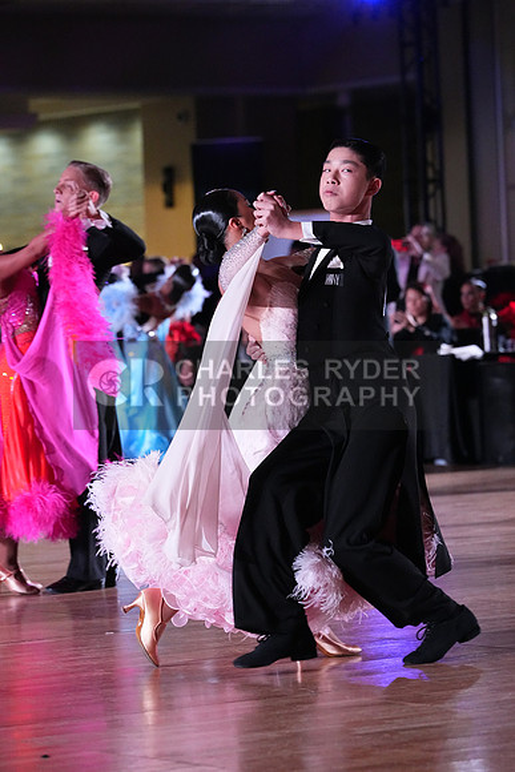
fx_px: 3624
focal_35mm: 169
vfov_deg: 12.2
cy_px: 386
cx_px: 258
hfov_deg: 8.1
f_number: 5.6
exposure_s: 1/400
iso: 10000
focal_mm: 169
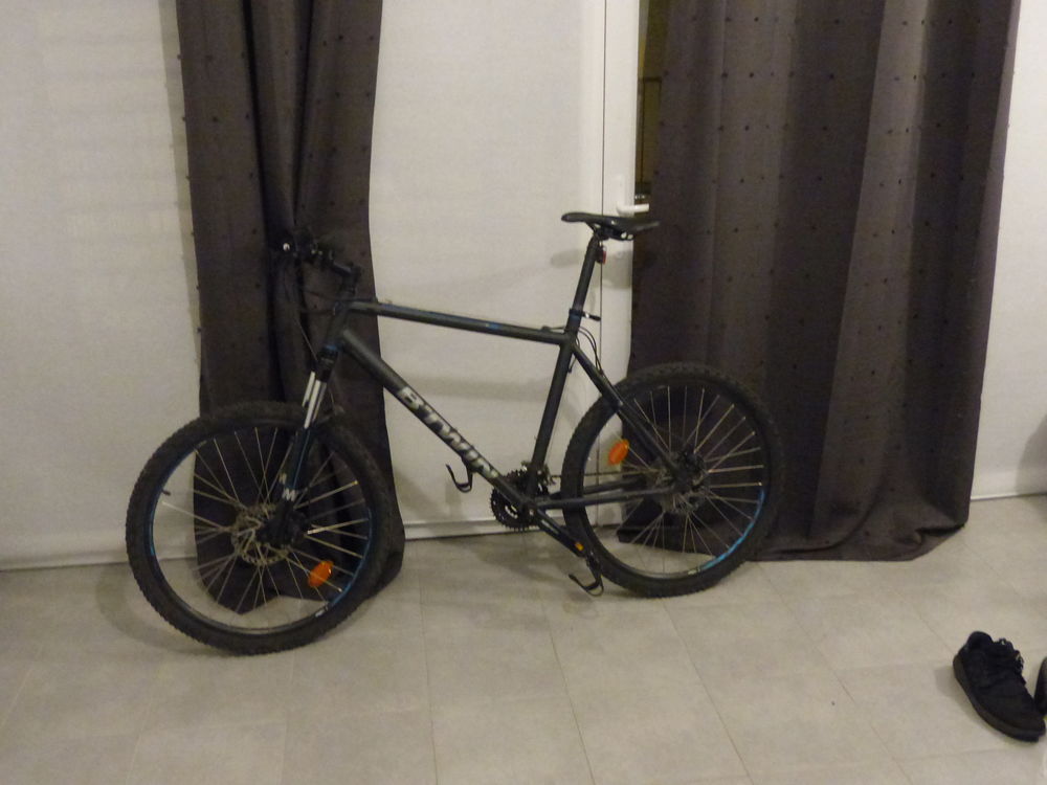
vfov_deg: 41.8
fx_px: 1028
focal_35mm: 34
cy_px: 392
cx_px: 524
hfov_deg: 54.0
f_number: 3.2
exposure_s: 1/30
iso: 1600
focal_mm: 6
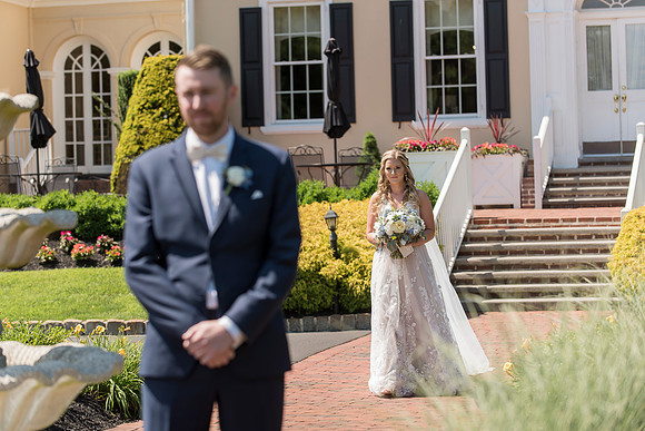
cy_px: 214
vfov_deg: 12.6
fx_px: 1956
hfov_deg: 18.7
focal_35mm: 109
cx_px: 315
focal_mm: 105
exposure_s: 1/1600
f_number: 3.5
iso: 200
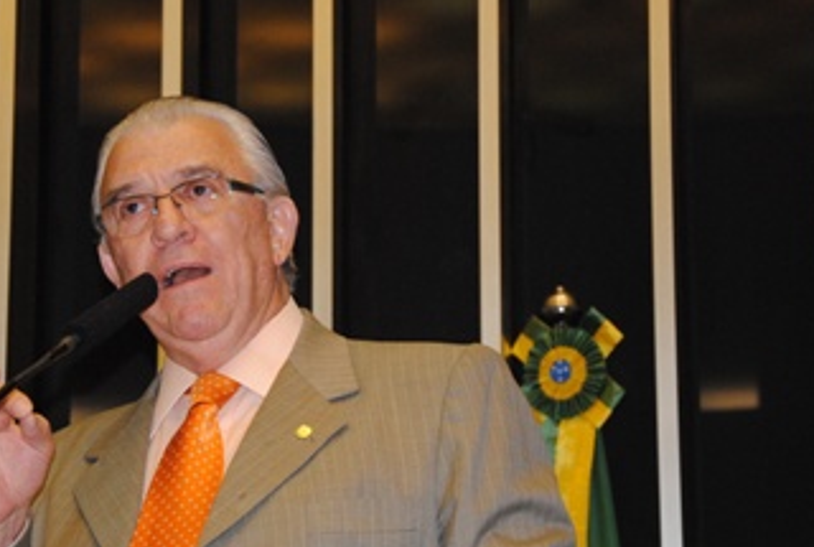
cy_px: 389
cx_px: 300
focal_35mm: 117
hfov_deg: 17.4
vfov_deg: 11.8
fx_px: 2652
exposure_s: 1/60
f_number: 5
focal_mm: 52
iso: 800
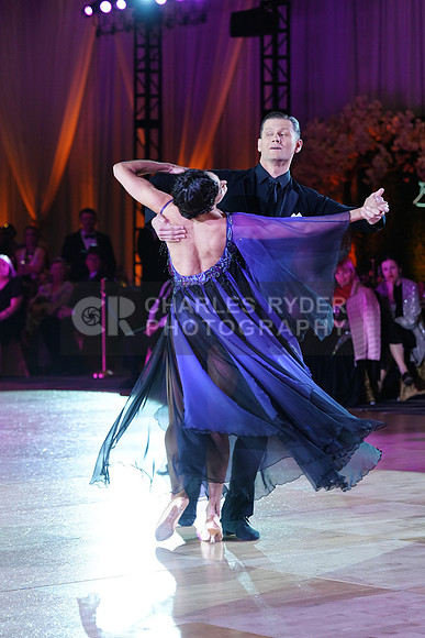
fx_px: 1964
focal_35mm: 111
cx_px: 212
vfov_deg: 18.4
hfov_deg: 12.3
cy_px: 319
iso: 2000
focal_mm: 111
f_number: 4
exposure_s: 1/400
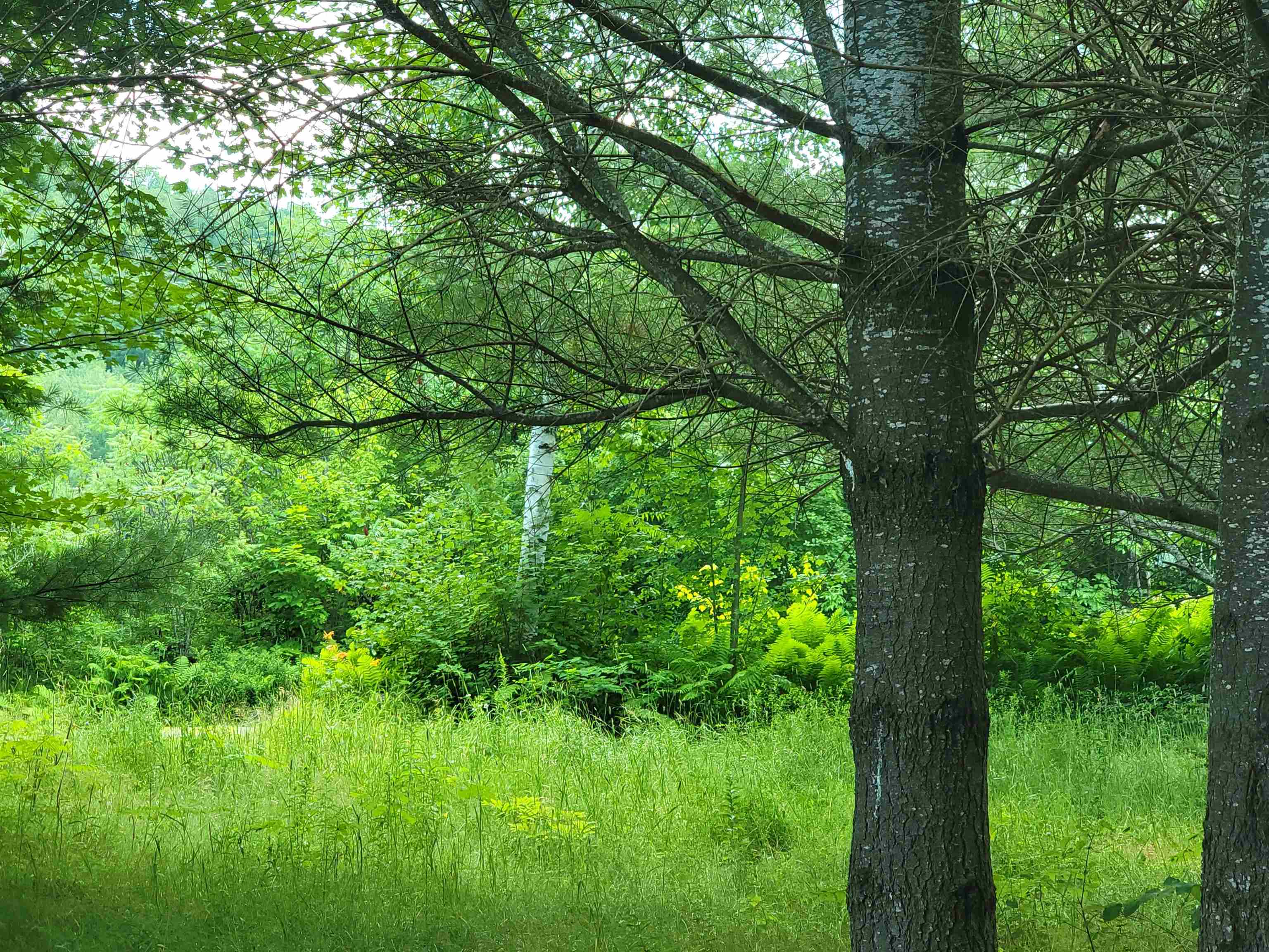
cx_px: 634
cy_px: 476
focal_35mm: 72
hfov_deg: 27.0
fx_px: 2639
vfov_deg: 20.4
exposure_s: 1/60
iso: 50
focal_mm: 9
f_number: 2.4
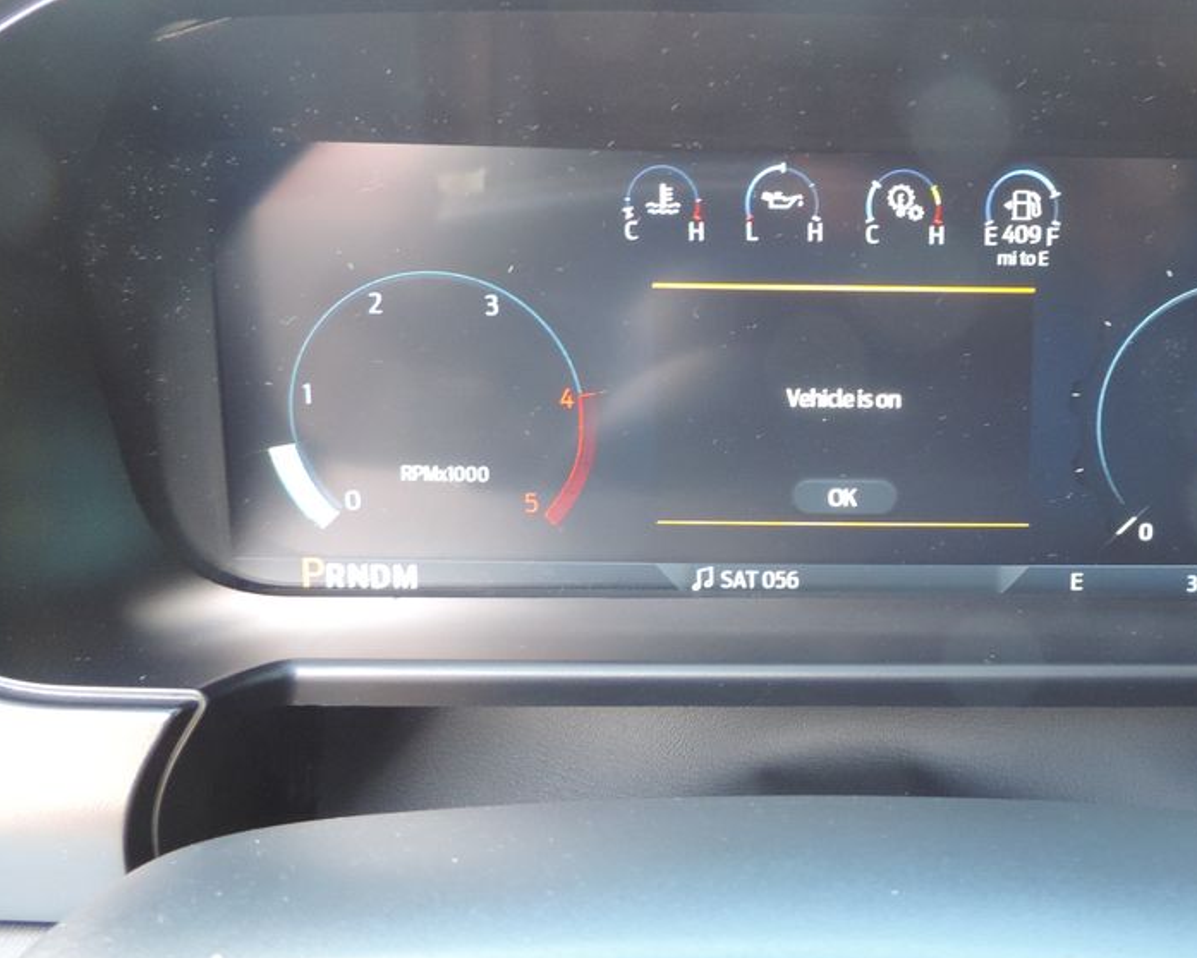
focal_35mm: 43
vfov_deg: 34.9
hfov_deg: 40.9
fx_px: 1524
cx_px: 974
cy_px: 426
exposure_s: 1/30
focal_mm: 4.3
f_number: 3
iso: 320
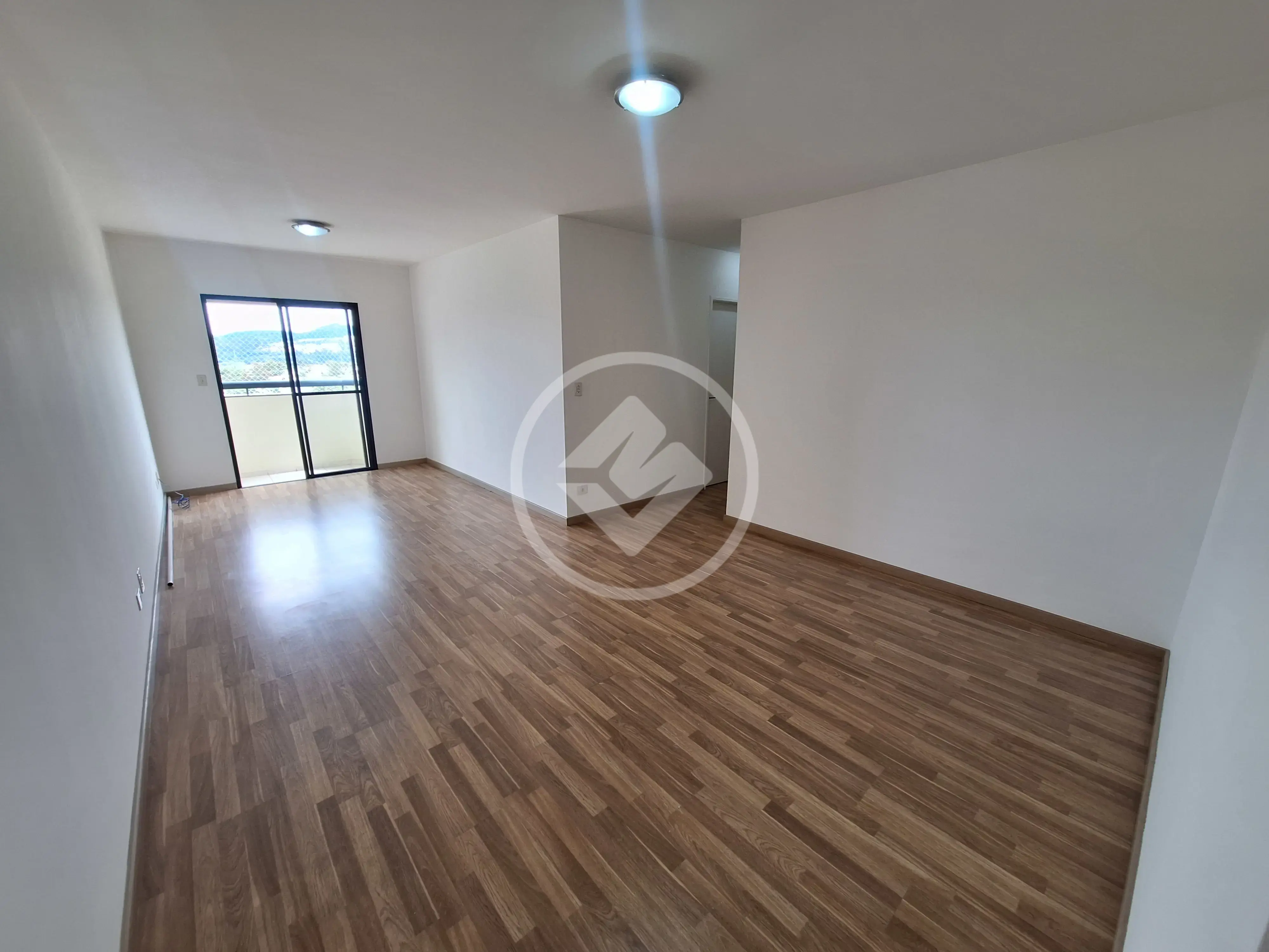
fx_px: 477
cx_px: 634
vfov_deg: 89.9
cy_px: 476
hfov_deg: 106.2
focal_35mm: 13
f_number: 2.2
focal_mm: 1.74
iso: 50
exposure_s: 1/60
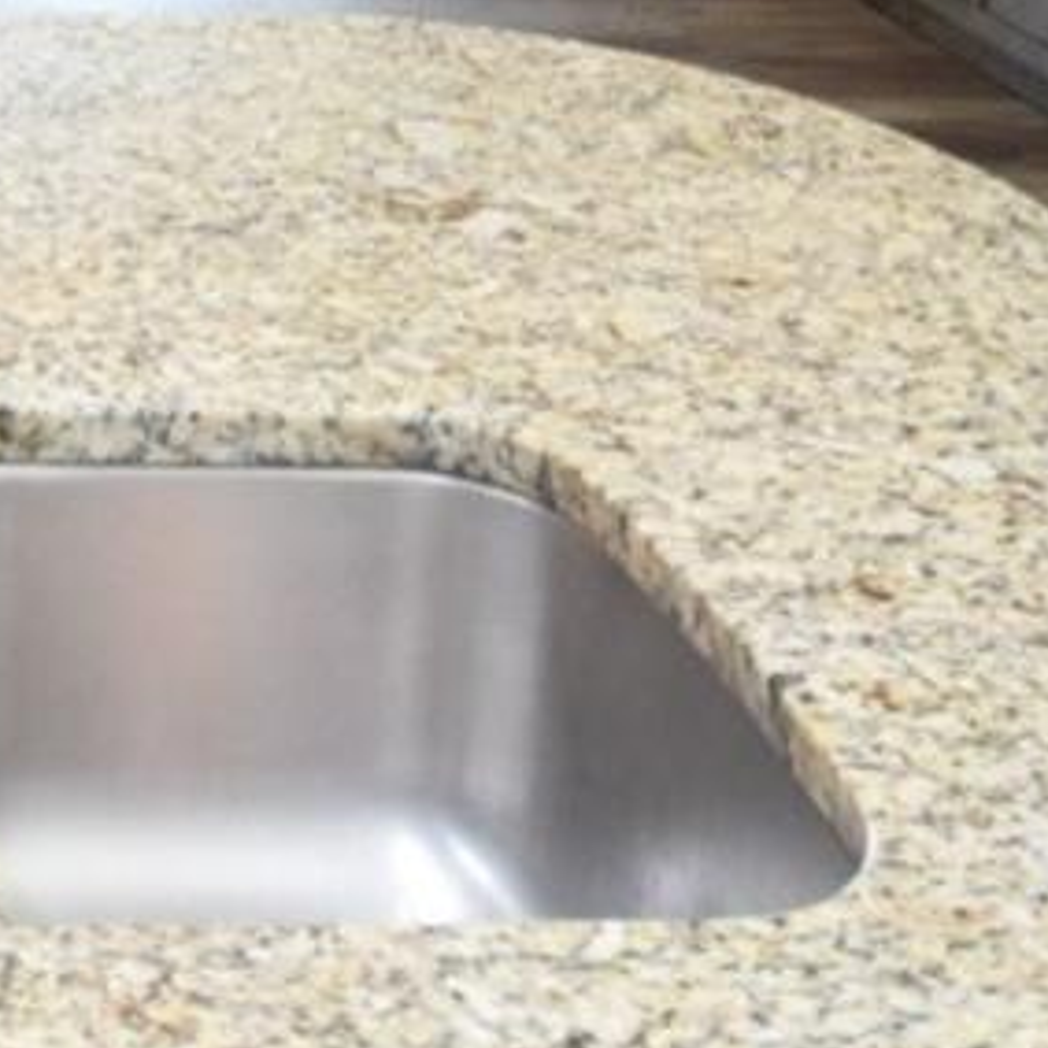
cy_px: -518
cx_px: -396
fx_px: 2466
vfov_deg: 20.6
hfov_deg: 21.2
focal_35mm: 72
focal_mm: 10
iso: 2500
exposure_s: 1/60
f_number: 4
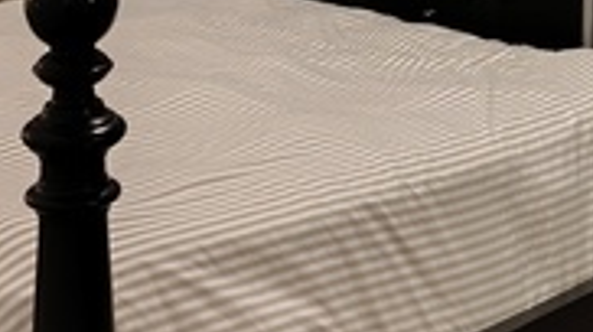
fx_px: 1508
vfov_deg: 11.9
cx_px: 507
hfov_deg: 21.8
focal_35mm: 96
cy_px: -189
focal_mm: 5.56
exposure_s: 1/60
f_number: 1.8
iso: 1109
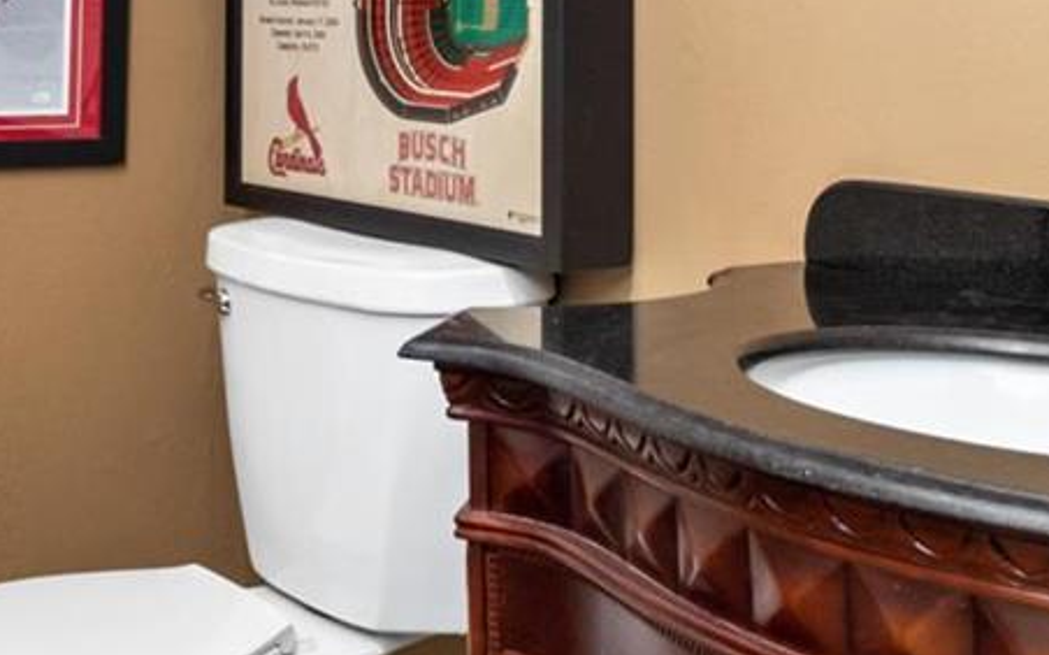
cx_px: 211
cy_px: -14
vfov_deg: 19.4
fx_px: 1857
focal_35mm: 65
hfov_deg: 30.8
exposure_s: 1/100
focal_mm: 9
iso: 800
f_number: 9
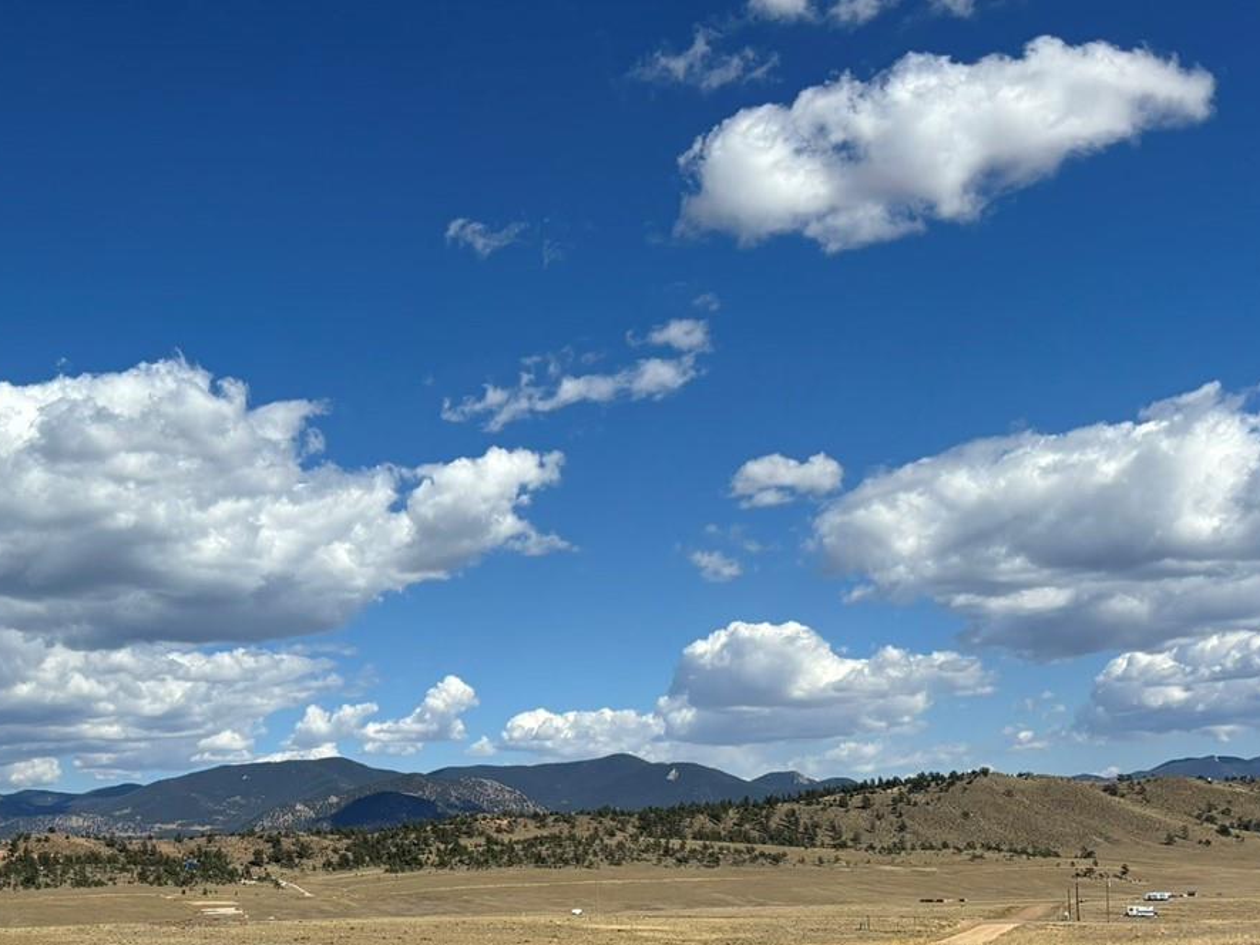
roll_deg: +1.8
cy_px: 830
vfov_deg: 29.7
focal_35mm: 47
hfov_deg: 39.4
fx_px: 1711
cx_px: 322
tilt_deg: +0.8
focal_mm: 5.96
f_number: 1.6
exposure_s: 1/5952
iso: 50
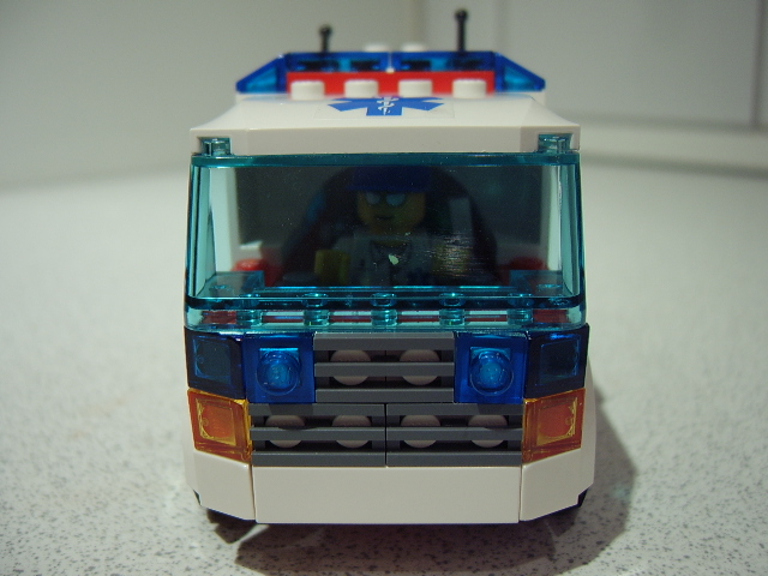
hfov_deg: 58.4
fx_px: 688
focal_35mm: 31
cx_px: 384
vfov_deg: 45.4
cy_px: 288
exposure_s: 1/12
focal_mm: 8.13
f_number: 2.7
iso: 100
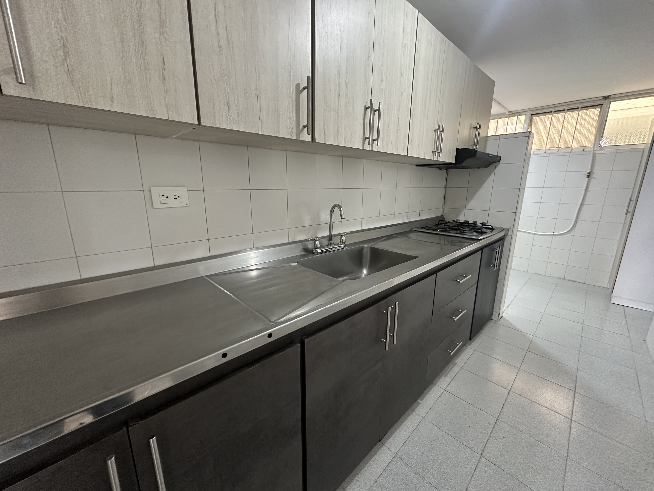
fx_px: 265
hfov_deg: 102.1
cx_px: 327
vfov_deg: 85.7
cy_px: 246
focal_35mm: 14
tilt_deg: -13.0
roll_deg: -0.8
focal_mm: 2.22
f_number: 2.2
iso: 500
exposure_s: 1/60
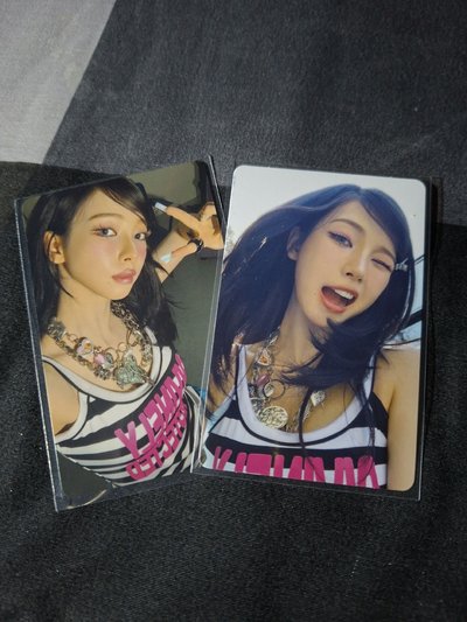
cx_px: 234
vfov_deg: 73.9
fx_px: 414
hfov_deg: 58.9
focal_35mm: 23
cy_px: 311
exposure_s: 1/15
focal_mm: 5.54
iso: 1250
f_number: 1.8
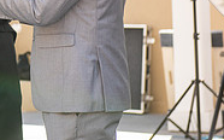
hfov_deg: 9.2
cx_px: -87
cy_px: -54
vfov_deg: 5.8
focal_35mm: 223
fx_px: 1361
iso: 100
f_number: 4
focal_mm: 70
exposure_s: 1/200
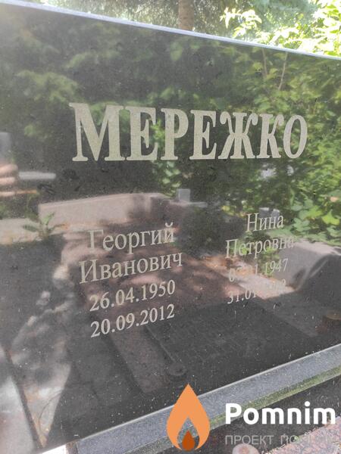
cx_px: 170
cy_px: 227
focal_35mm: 25
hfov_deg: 54.9
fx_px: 328
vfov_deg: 69.4
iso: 103
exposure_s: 1/100
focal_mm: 5.43
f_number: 1.89
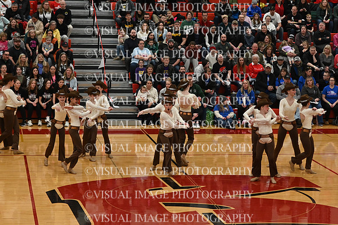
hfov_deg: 19.5
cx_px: 169
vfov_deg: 13.0
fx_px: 986
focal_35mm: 105
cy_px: 112
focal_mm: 70
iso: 3200
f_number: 4
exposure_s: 1/400
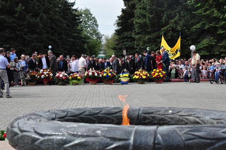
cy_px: 75
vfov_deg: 20.1
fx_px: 423
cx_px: 113
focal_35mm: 68
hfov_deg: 29.9
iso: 800
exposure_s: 1/800
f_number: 10
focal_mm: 45
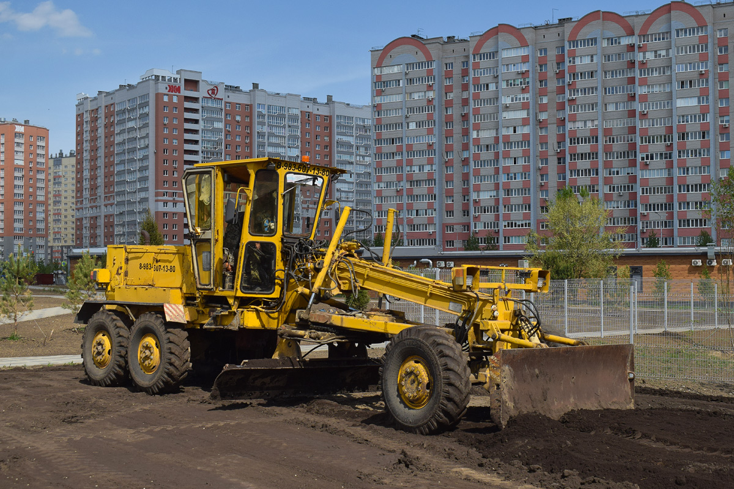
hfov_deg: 46.4
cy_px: 244
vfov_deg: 31.9
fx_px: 856
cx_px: 367
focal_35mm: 42
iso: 200
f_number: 7.1
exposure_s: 1/1250
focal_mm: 28
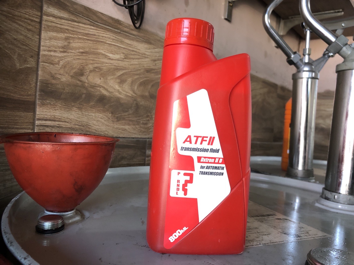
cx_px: 177
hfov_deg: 63.4
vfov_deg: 49.7
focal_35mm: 28
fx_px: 286
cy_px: 132
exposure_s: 1/30
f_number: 1.8
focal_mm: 4
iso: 40
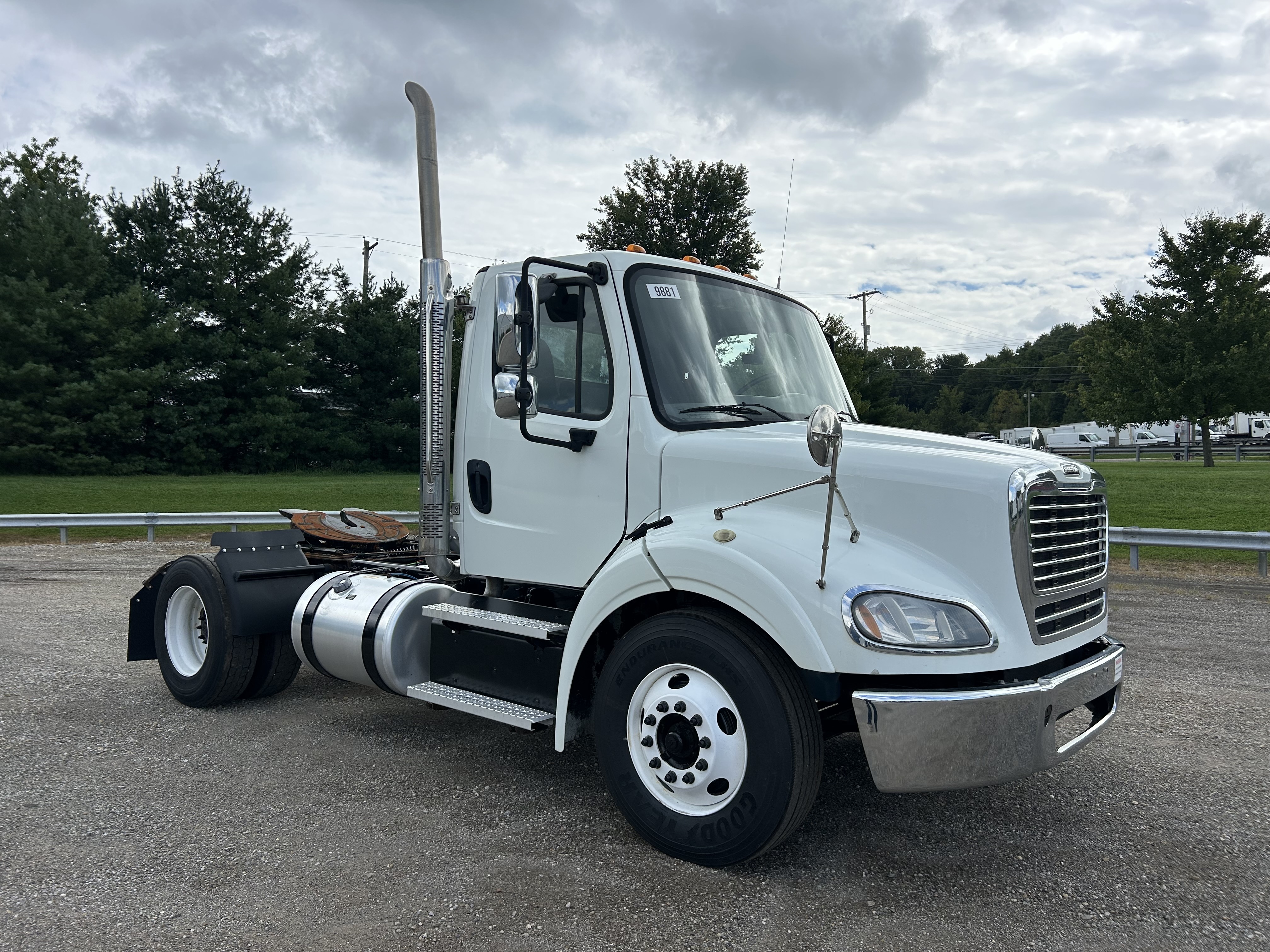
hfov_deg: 67.3
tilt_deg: -0.6
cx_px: 635
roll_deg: -0.4
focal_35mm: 26
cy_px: 476
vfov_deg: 53.1
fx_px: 954
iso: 50
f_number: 1.5
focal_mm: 5.7
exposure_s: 1/5319
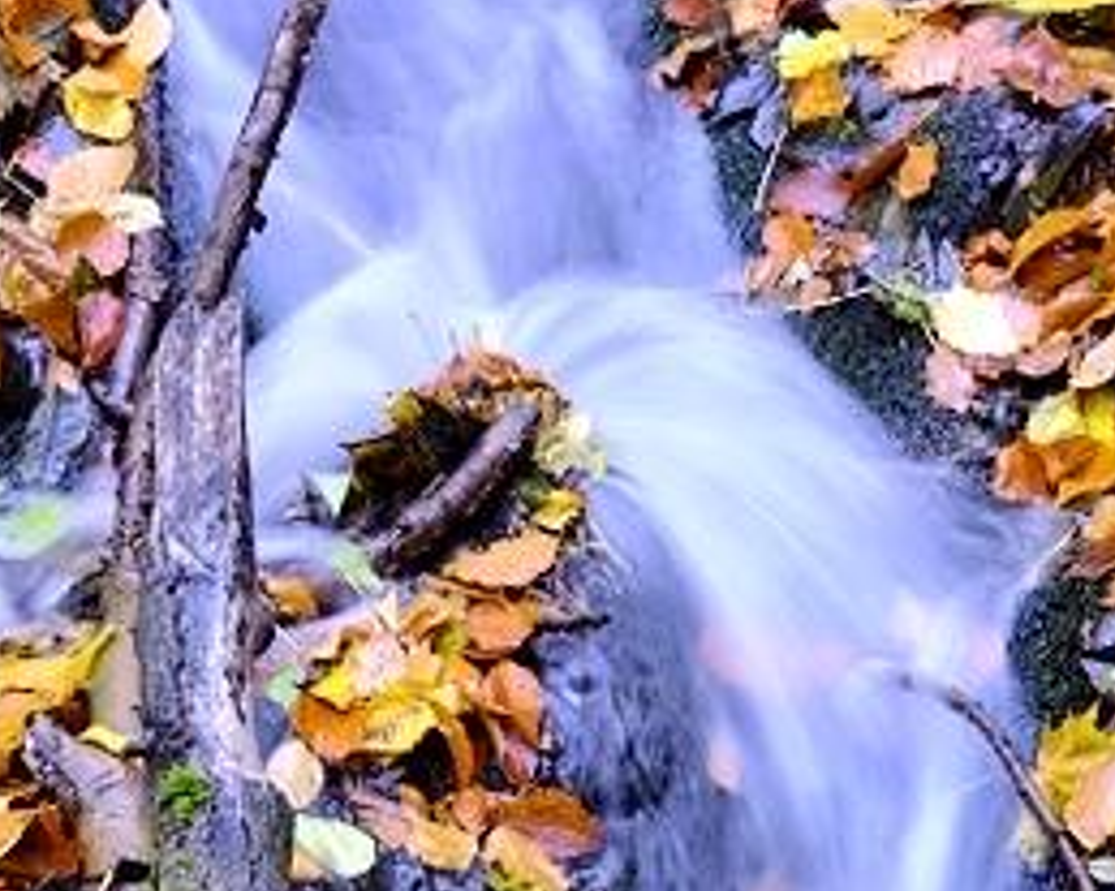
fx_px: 7719
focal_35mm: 234
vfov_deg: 6.6
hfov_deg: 8.3
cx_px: 392
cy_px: 9
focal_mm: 39.6
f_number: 5.6
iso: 100
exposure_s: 1/4.5
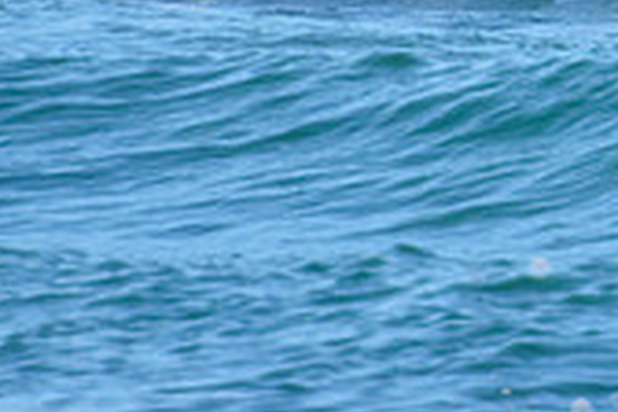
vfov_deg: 0.7
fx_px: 35515
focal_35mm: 2069
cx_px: 1019
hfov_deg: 1.0
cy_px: -248
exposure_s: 1/2500
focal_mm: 400
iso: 1100
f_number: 5.6
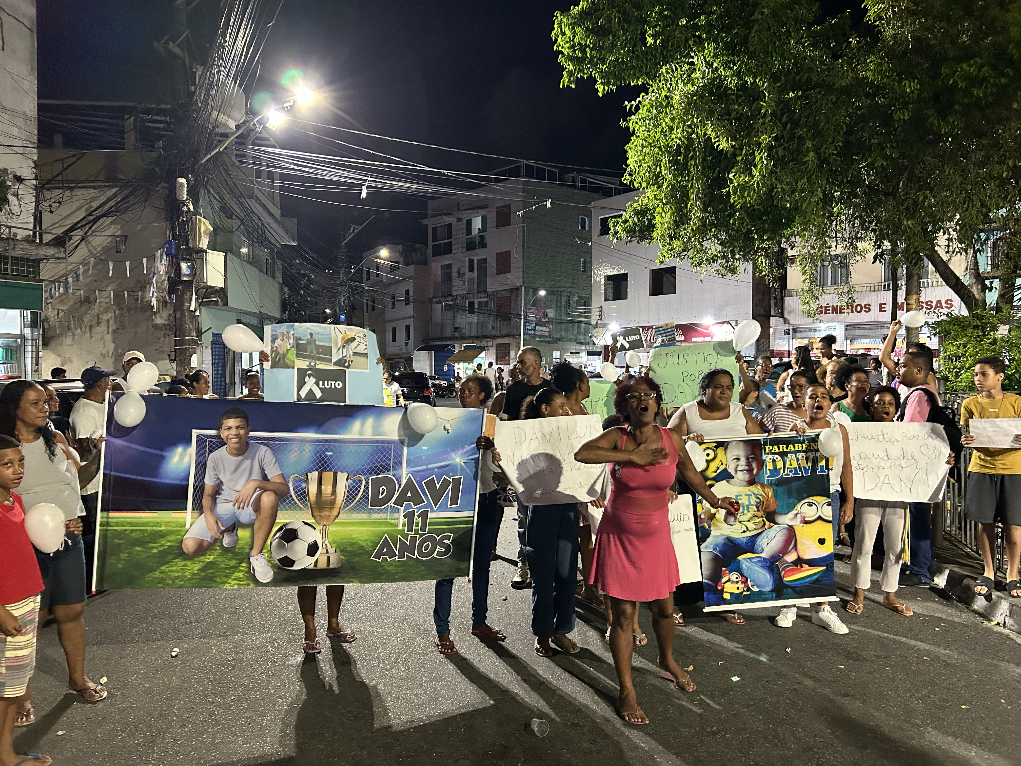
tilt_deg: -2.0
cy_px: 383
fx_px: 767
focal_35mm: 26
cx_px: 510
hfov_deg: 67.3
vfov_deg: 53.1
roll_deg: -0.2
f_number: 1.5
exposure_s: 1/60
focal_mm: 5.7
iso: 500
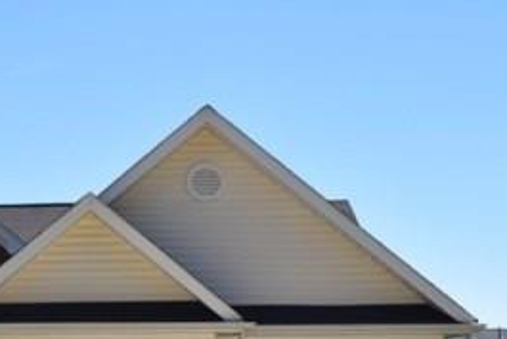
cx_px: 19
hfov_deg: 23.5
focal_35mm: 83
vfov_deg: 15.9
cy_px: 395
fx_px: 1172
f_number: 10
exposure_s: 1/200
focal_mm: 23
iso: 100
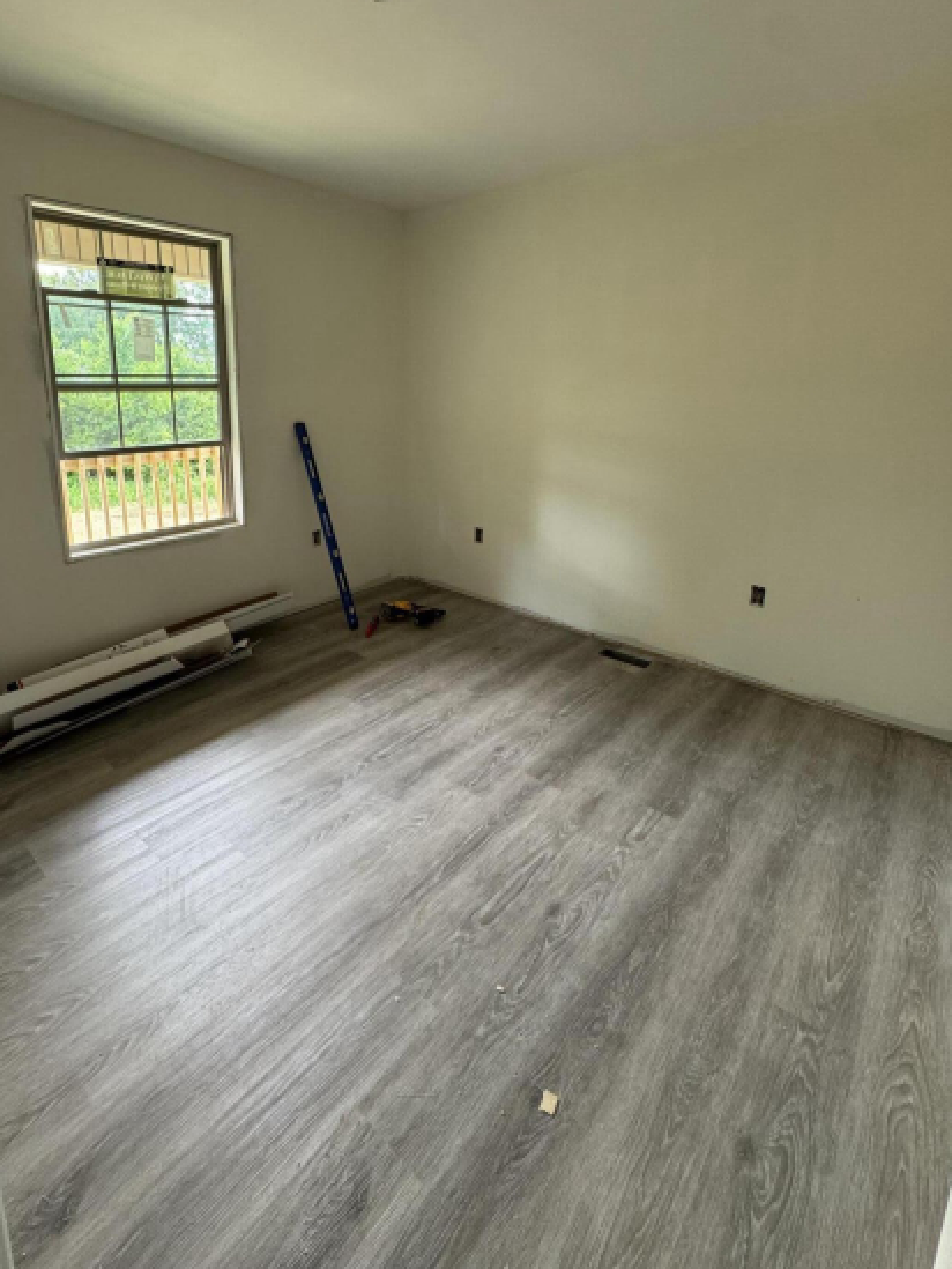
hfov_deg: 74.6
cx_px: 437
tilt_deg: -11.3
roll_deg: +0.2
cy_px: 500
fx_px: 623
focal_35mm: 17
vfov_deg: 89.7
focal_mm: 2.22
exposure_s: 1/99
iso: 200
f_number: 2.2
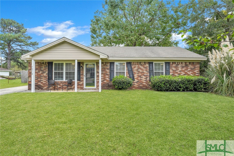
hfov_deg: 86.9
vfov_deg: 64.5
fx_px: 123
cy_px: 78
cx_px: 117
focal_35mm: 19
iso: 200
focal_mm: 19
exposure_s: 1/60
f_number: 10
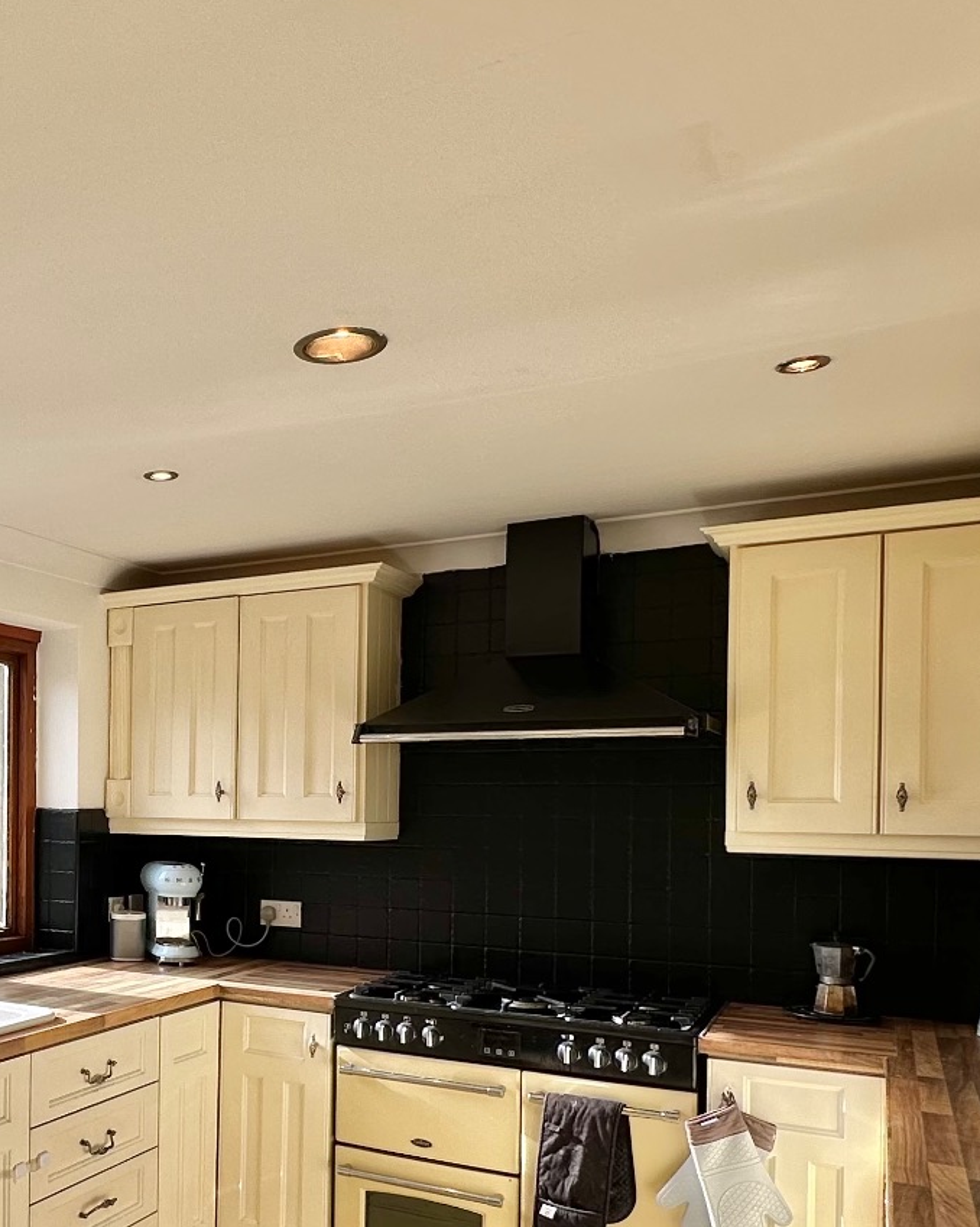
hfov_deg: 40.1
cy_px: 812
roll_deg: -0.1
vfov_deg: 53.2
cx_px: 42
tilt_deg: -0.6
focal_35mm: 33
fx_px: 1197
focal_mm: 2.22
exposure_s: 1/337
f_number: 2.2
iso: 40
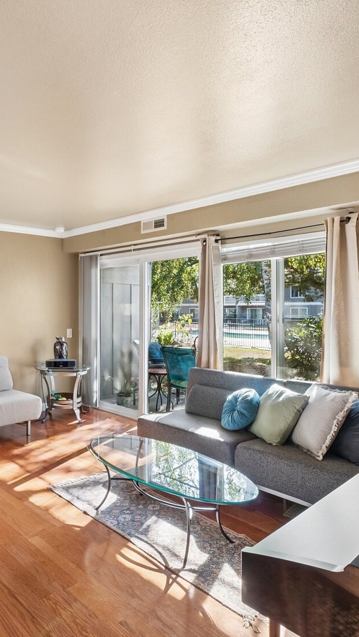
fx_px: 406
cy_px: 320
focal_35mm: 24
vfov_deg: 76.3
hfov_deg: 44.2
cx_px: 49
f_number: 9
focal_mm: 10
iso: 250
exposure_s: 1/6
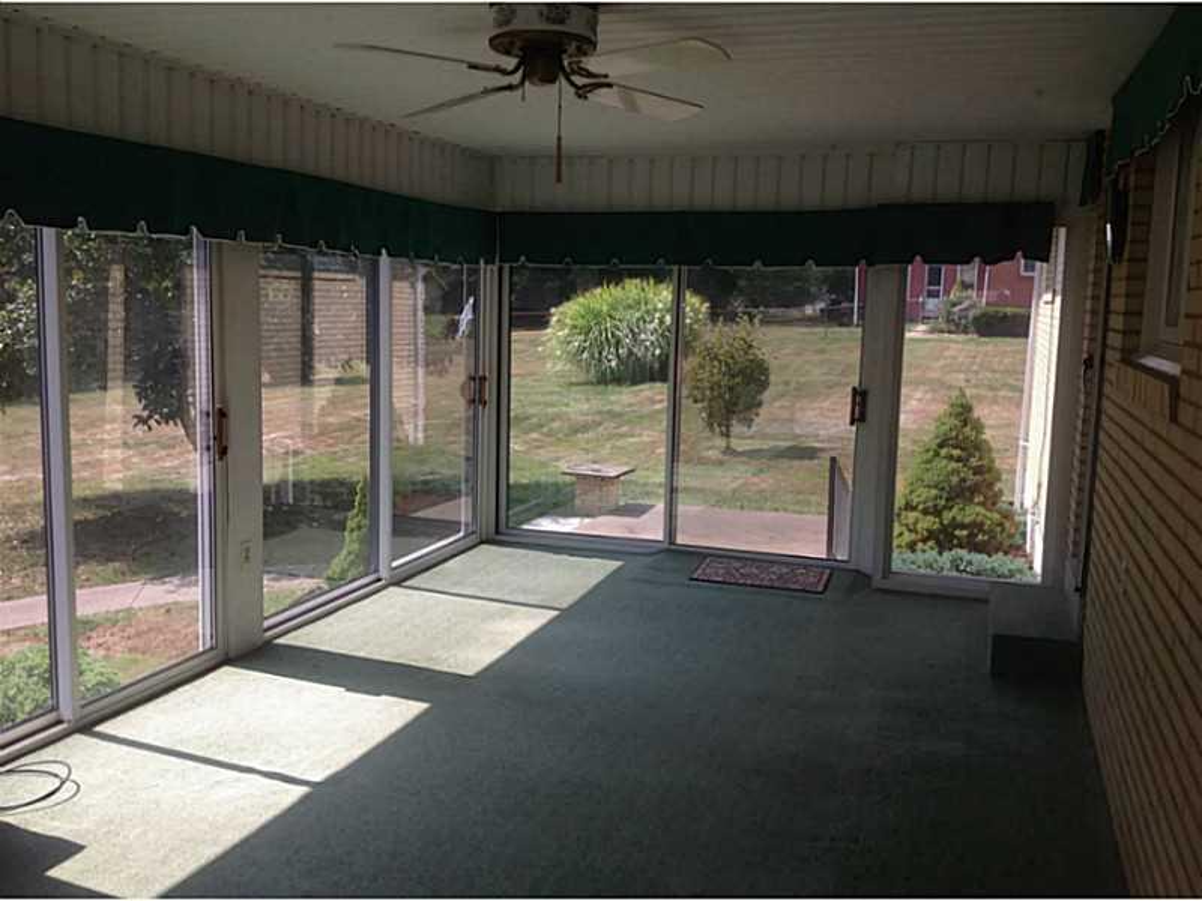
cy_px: 450
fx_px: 1215
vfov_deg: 40.7
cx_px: 601
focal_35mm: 35
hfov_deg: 52.6
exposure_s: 1/438
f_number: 2.4
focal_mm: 4.28
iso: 50
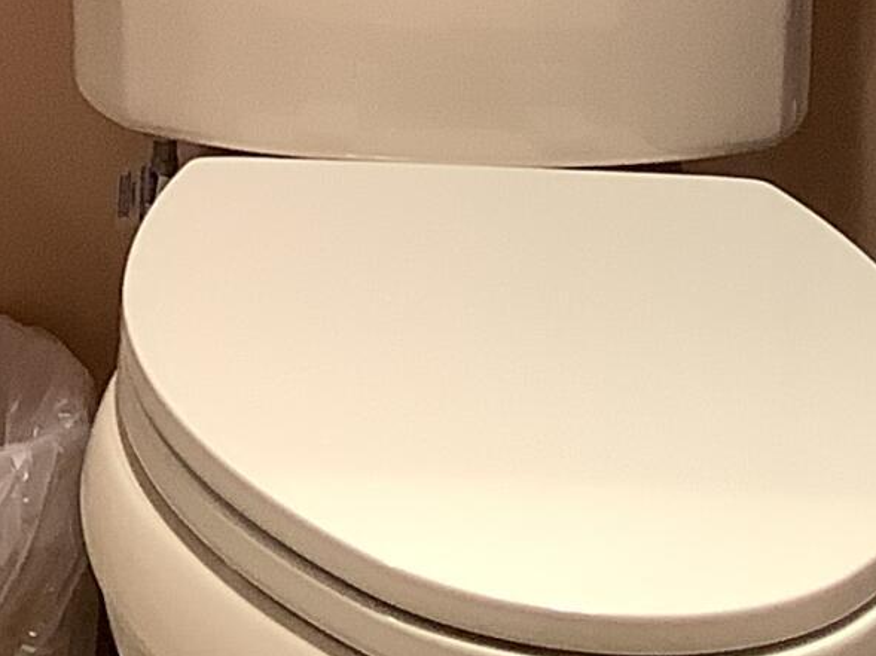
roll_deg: -1.2
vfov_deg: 8.5
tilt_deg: -7.2
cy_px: -951
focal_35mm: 158
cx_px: -234
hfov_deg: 12.2
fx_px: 3996
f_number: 2.4
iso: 80
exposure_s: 1/50
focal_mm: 3.3
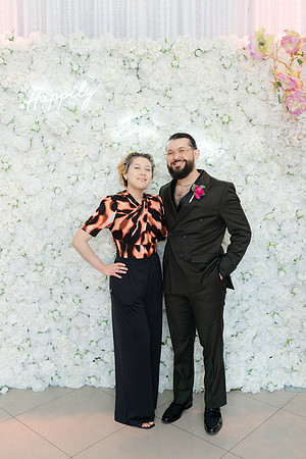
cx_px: 153
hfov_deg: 37.9
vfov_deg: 54.4
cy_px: 230
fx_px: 446
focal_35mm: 35
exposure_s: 1/160
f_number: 4
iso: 400
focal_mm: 35
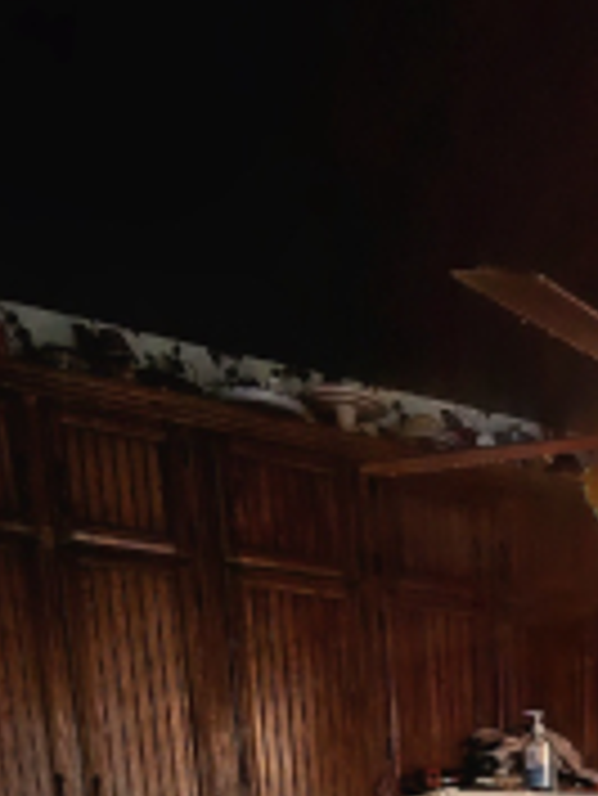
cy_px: 1167
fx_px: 1127
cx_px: 764
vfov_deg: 27.8
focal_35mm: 49
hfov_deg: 25.7
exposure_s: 1/60.2
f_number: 1.9
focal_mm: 2.2
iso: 500
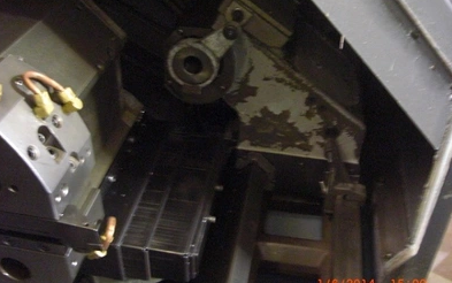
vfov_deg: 31.3
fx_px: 505
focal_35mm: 41
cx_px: 224
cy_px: 147
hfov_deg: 48.2
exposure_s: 1/8
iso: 800
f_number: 2.7
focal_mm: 6.2
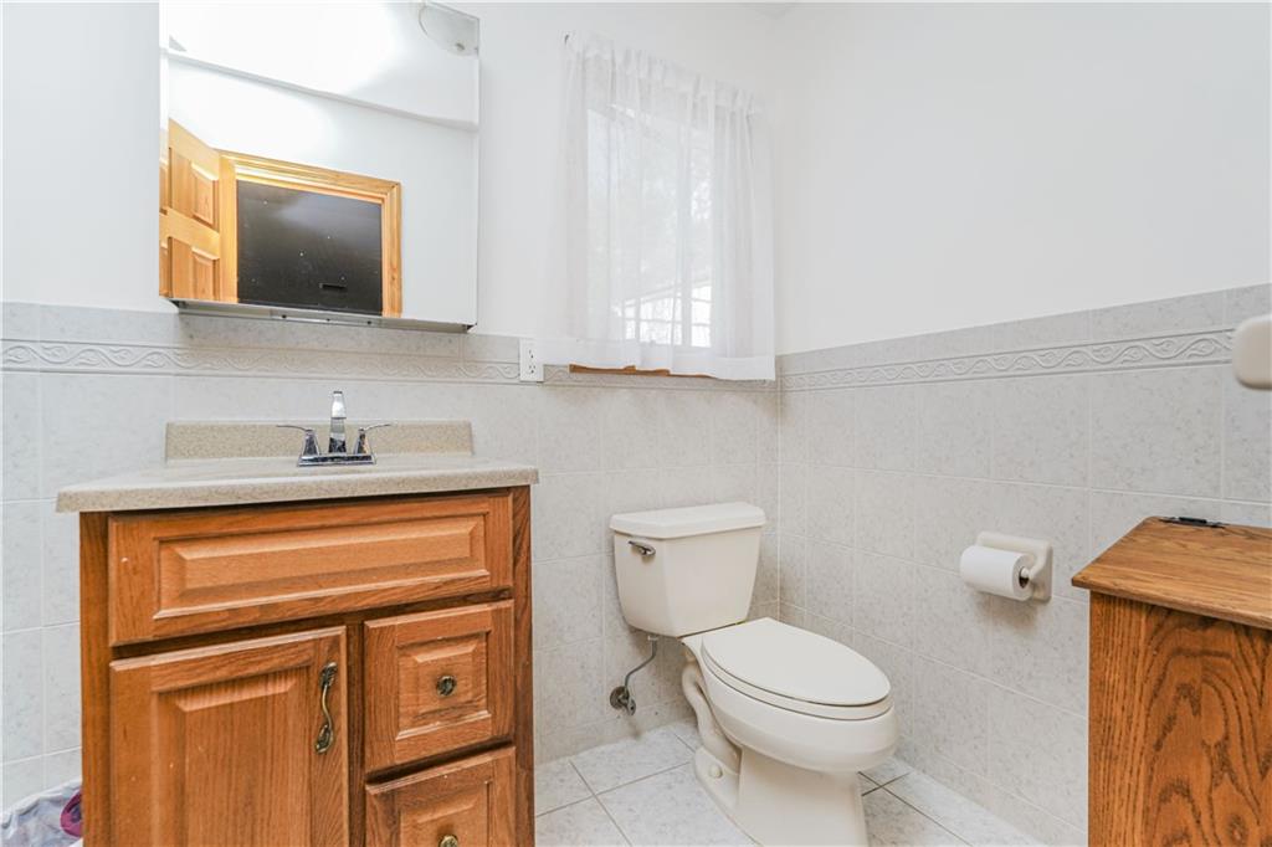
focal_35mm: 16
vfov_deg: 73.7
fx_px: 565
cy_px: 424
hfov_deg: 96.8
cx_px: 636
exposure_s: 1/60
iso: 64
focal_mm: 16
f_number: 5.6
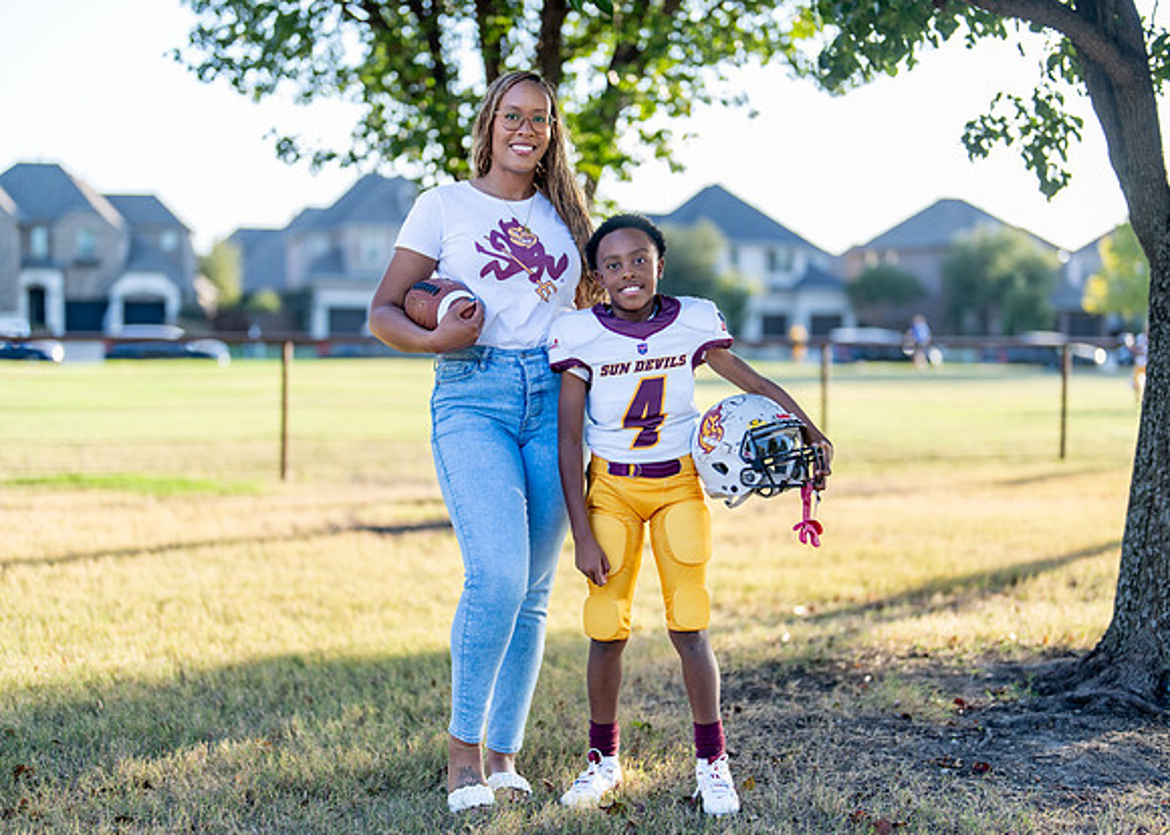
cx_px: 598
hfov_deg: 36.0
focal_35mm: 54
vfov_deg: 26.1
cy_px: 411
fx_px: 1799
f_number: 1.2
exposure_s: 1/1000
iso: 100
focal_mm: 50
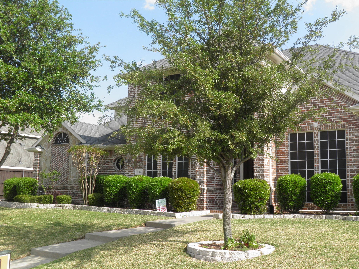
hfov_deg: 47.9
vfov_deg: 36.8
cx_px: 180
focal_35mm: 39
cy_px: 134
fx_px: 404
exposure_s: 1/160
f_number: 5.7
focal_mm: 7.1
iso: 50
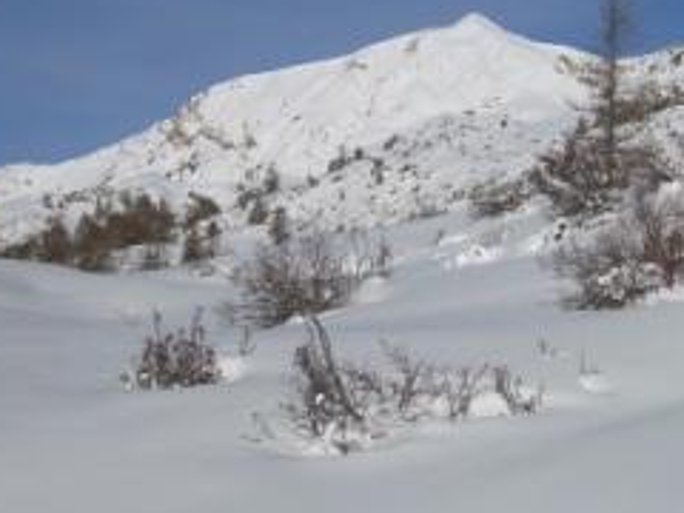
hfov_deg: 26.8
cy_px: 97
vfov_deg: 20.5
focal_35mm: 71
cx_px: 553
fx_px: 1403
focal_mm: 6.3
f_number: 4.6
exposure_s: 1/1189
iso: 50
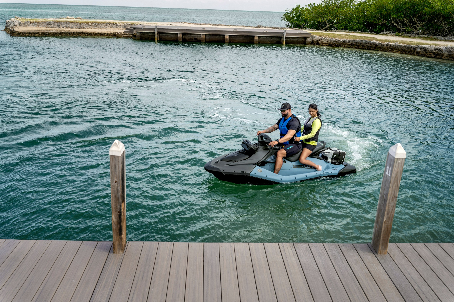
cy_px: 151
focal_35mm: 30
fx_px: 382
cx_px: 227
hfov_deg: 61.4
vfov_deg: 43.2
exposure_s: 1/400
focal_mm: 30.3
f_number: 5.6
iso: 100
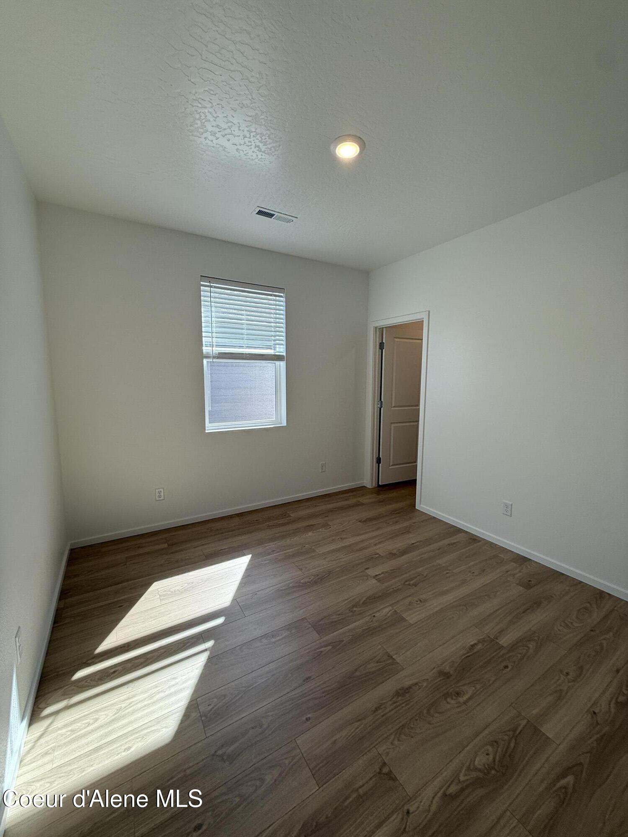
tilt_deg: -6.4
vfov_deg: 102.1
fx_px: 339
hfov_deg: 85.7
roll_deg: -0.6
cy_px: 418
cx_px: 314
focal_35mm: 14
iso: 64
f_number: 2.2
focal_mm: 2.22
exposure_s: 1/208
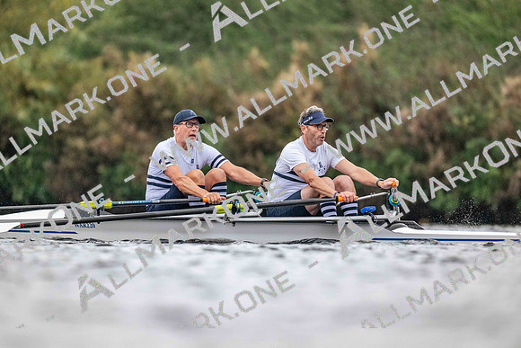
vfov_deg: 2.3
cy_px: 174
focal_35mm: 600
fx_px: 8685
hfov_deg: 3.4
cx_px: 260
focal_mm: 600
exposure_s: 1/2500
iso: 4500
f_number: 4
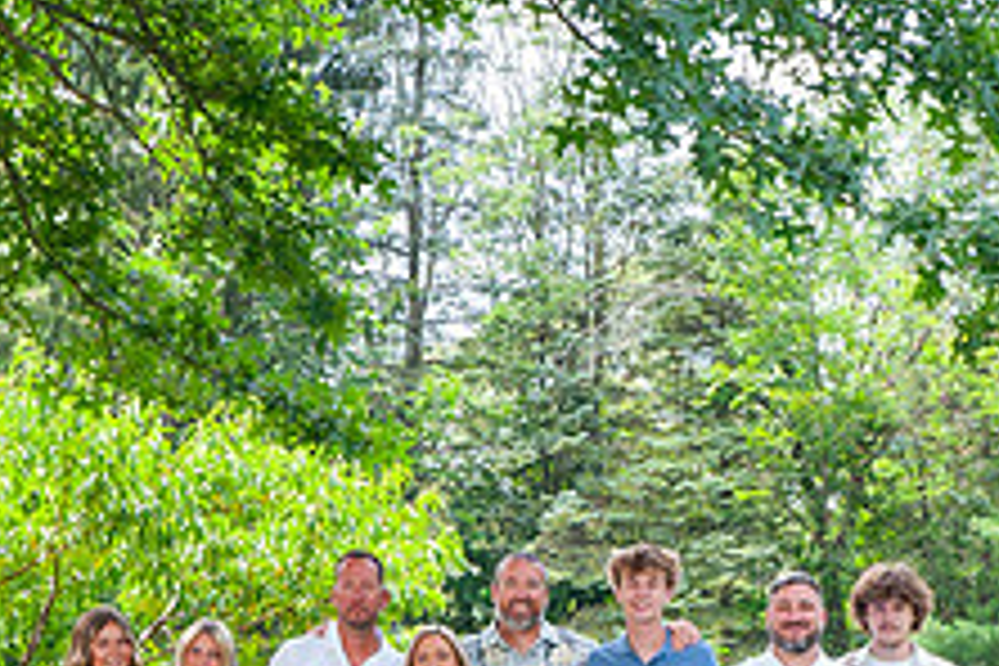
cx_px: 651
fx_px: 4911
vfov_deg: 7.7
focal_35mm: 177
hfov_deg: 11.6
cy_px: 663
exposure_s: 1/100
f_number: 14
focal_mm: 62
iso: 800
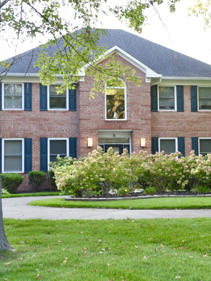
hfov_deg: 18.0
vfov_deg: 24.1
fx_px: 658
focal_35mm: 81
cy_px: 124
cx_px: 183
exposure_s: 1/50
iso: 200
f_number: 4.2
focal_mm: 46
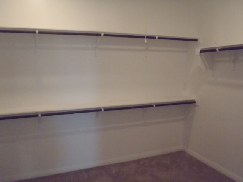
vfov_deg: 49.7
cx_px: 122
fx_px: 197
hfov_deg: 63.4
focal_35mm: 28
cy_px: 91
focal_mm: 5
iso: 800
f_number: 3.9
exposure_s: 1/80
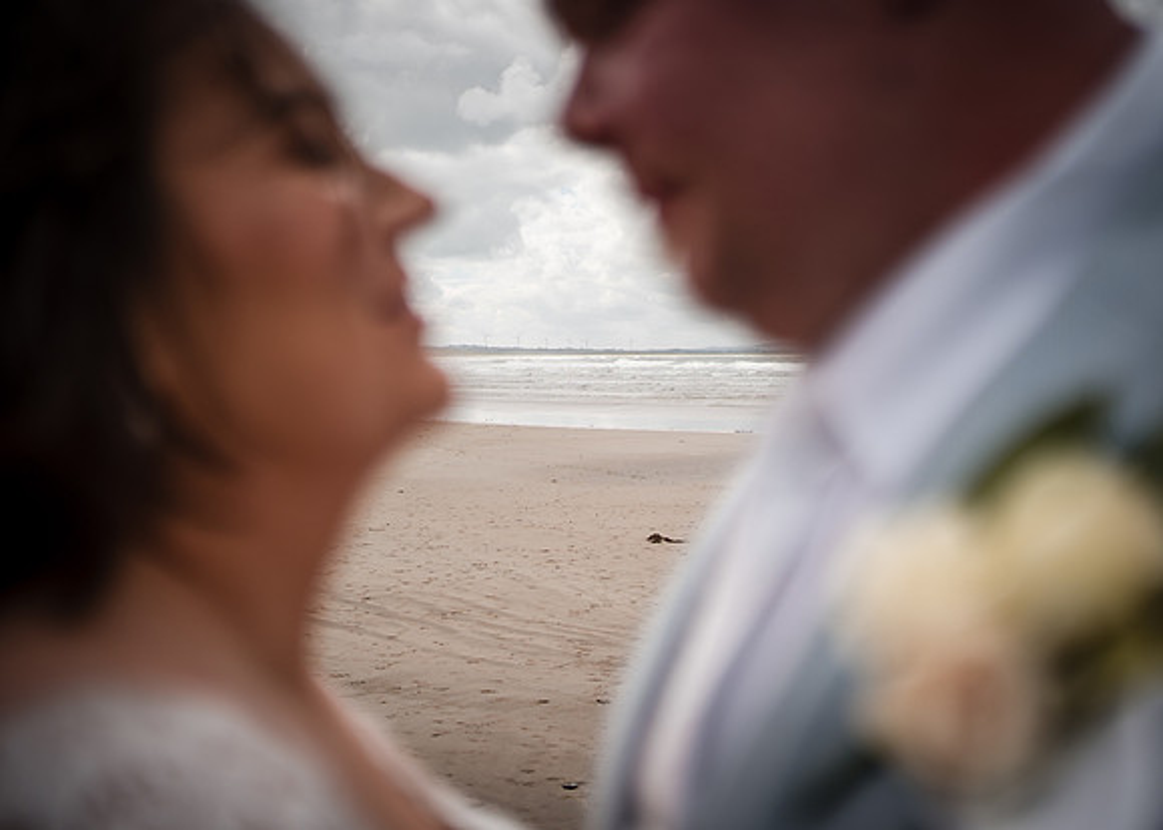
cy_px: 390
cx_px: 661
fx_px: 1285
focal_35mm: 39
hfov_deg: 48.6
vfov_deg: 35.8
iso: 100
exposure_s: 1/8000
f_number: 1.8
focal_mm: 35
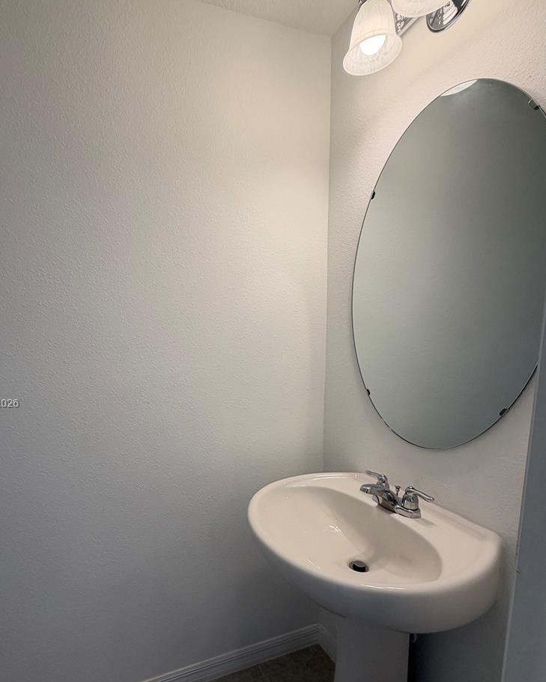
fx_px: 364
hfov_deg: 73.0
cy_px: 404
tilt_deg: -9.0
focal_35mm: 18
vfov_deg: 85.4
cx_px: 217
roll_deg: +1.8
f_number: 2.2
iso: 80
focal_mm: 2.22
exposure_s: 1/120
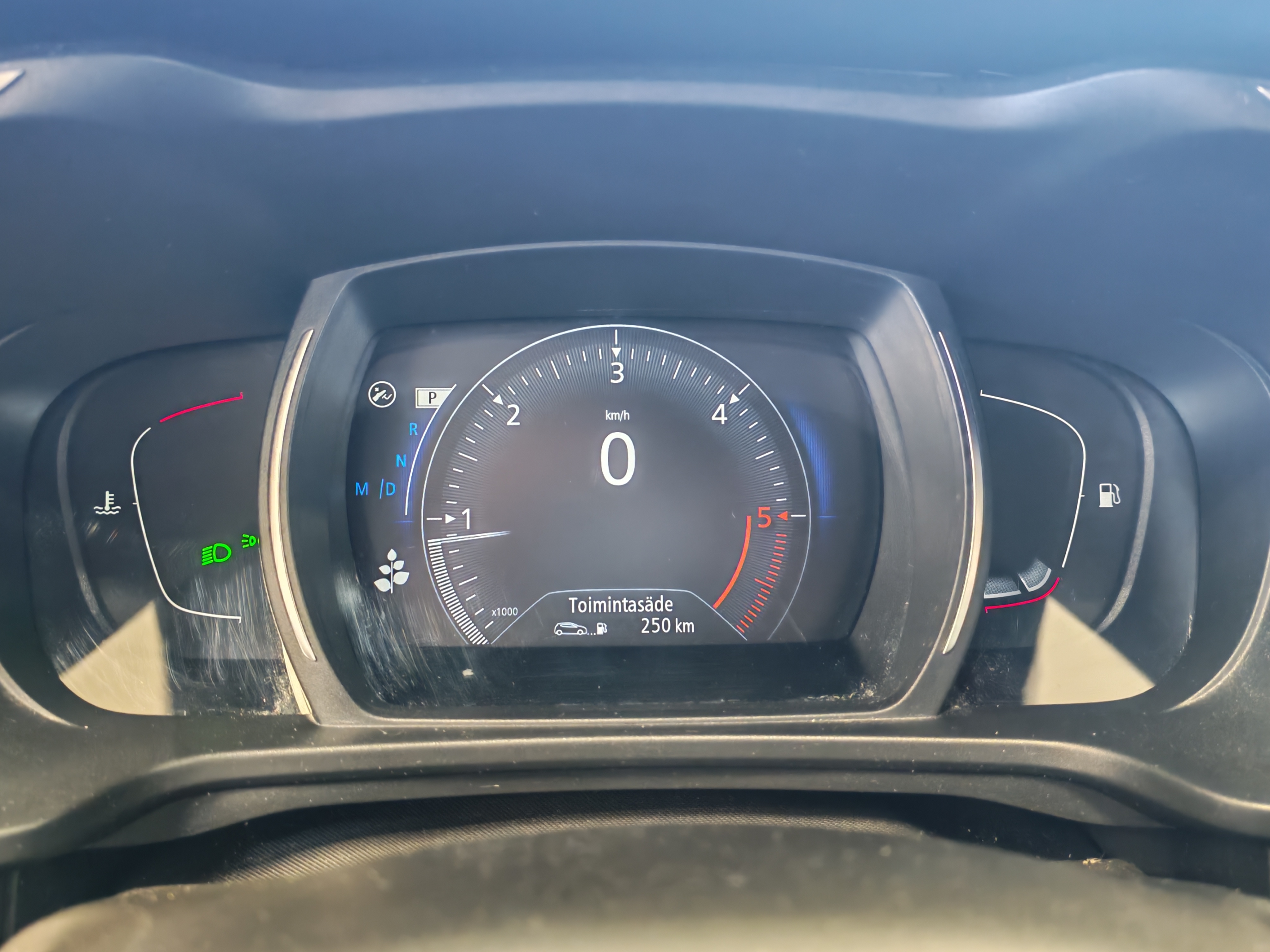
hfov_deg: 55.4
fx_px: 1211
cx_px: 635
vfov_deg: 42.9
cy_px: 476
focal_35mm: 33
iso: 2500
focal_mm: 6.12
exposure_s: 1/25
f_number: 1.9
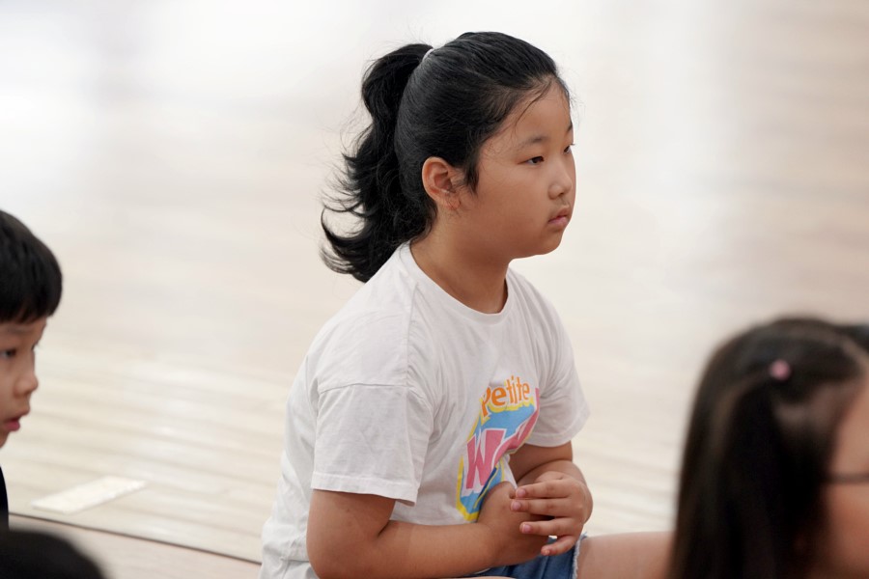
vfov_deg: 6.9
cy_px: 290
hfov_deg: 10.3
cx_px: 434
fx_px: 4827
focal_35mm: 200
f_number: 4
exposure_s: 1/250
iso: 2500
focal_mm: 200
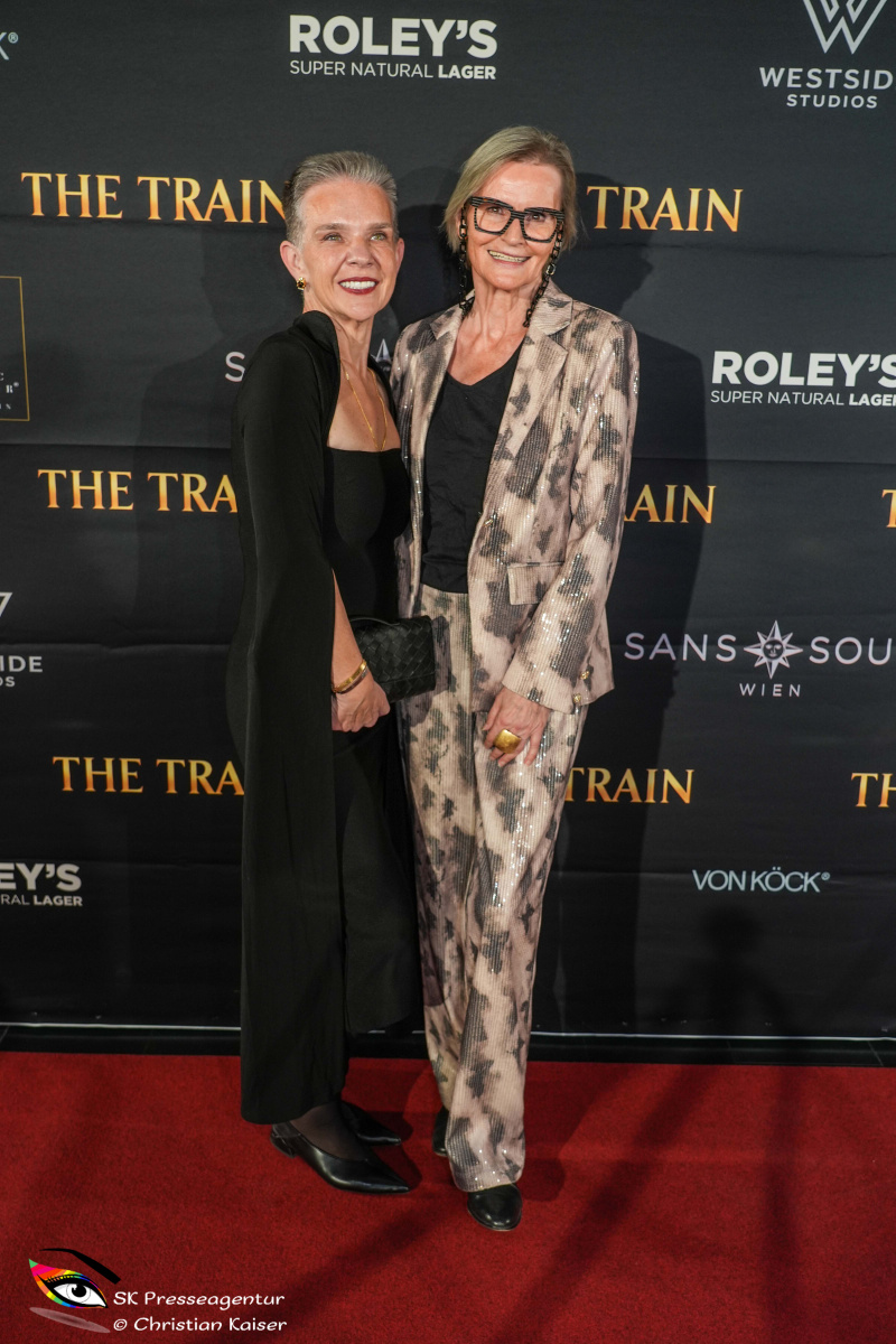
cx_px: 448
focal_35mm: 32
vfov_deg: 58.7
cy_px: 672
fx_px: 1195
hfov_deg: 41.1
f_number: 5
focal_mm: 32
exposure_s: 1/60
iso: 400
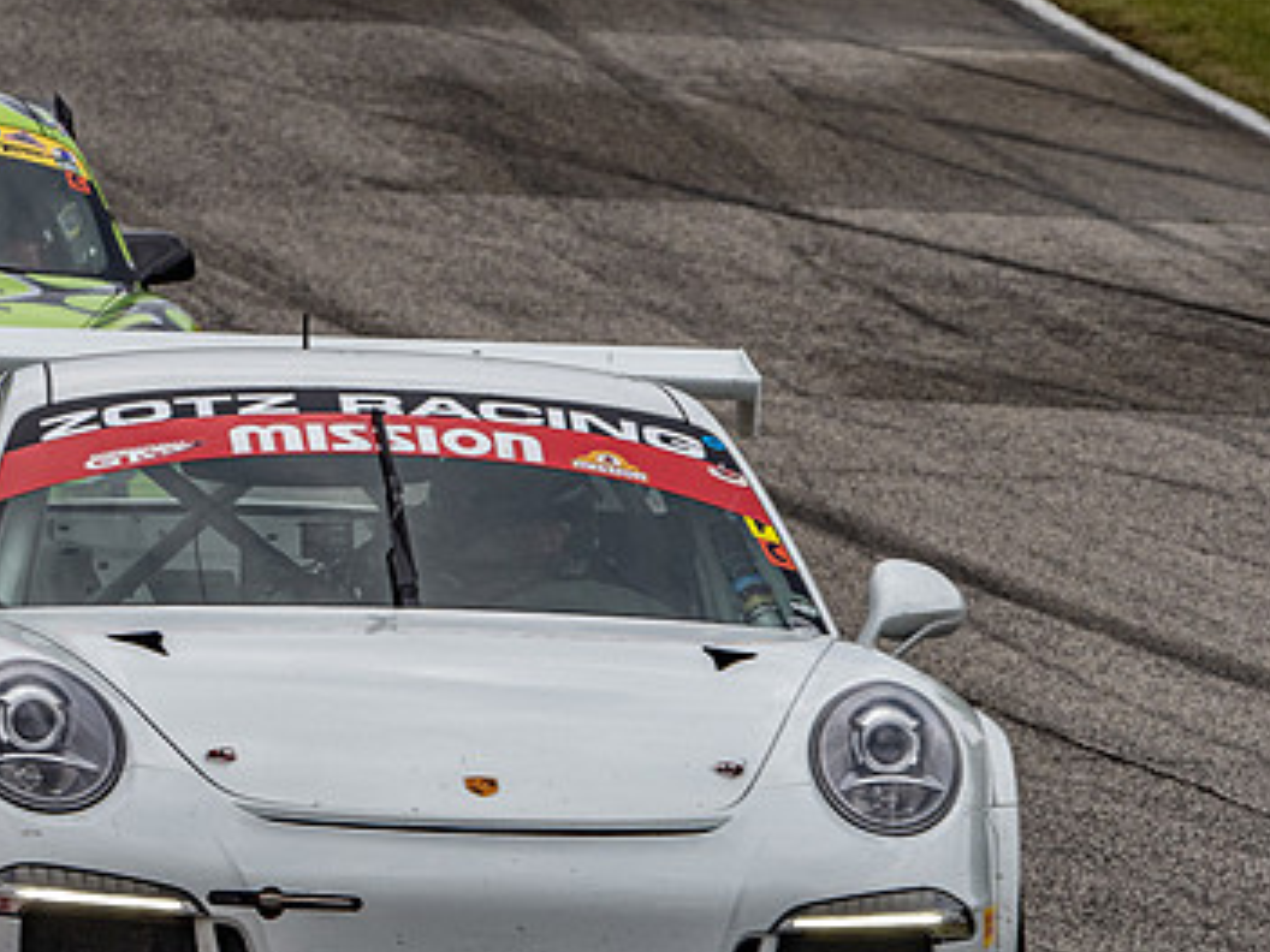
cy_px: 424
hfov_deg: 1.9
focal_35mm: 1045
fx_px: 38339
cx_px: 317
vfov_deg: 1.4
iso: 400
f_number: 10
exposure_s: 1/400
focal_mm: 300
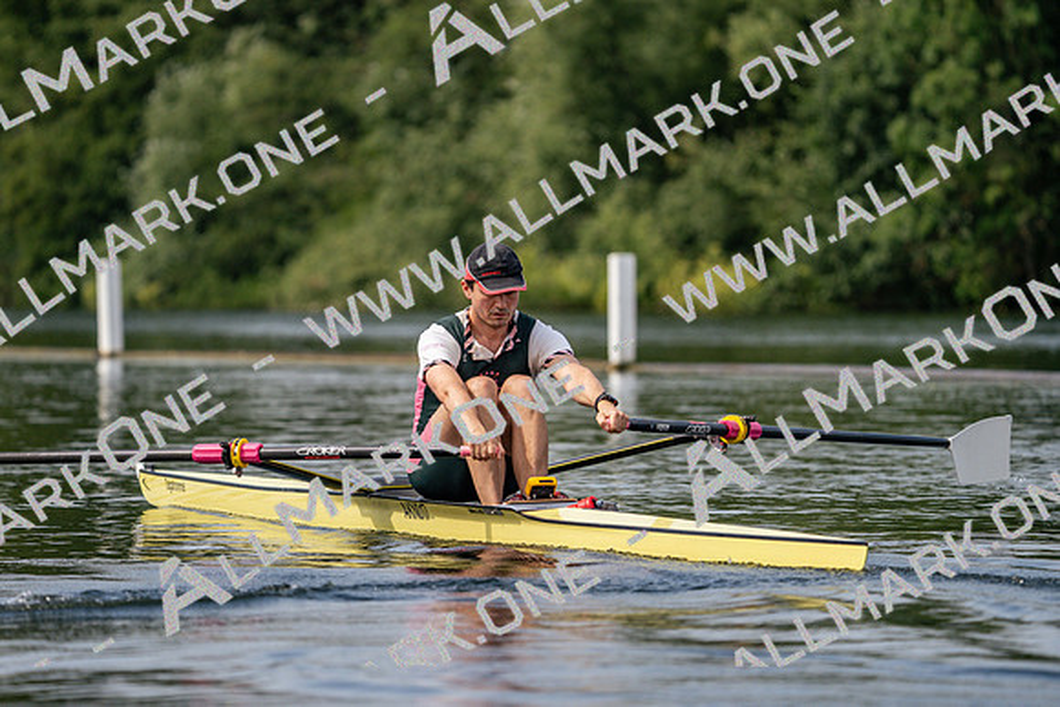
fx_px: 9100
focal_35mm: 309
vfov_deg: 4.5
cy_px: 354
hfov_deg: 6.7
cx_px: 530
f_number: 6.3
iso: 320
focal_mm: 309
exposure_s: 1/1600
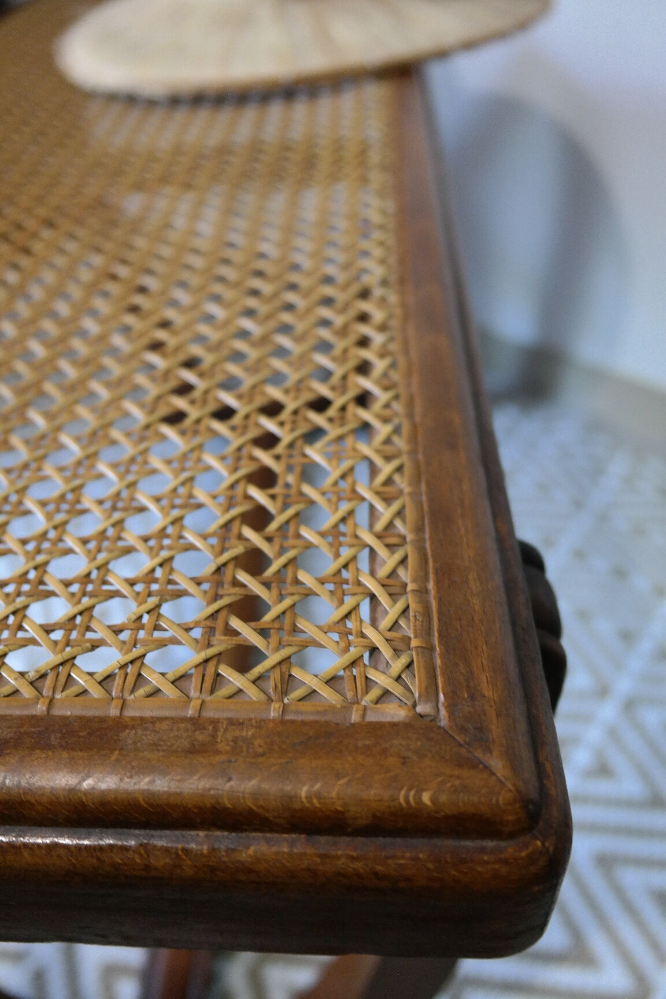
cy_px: 500
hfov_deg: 43.6
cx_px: 333
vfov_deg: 61.9
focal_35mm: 30
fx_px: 832
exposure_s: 1/40
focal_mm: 20
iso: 1600
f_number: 3.5
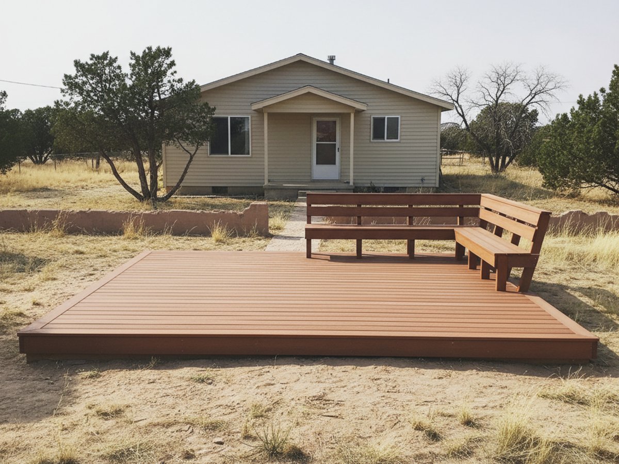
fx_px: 411
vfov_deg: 58.9
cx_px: 310
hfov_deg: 73.9
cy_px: 232
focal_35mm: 23
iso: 1078
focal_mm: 6.4
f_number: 1.8
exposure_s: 1/448
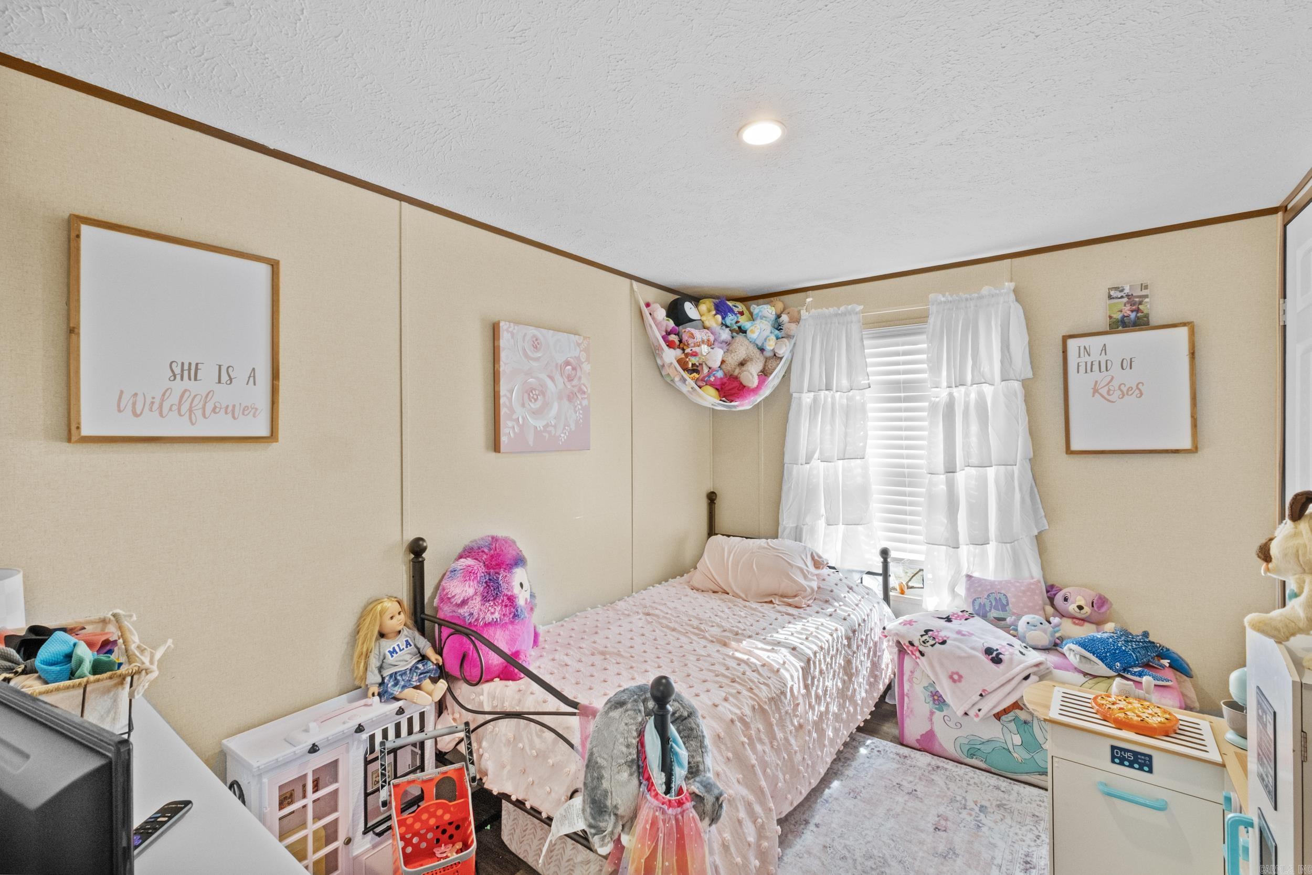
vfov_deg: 77.3
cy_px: 438
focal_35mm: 15
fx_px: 547
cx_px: 656
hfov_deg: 100.4
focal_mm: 10
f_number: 9
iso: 800
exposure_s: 1/3
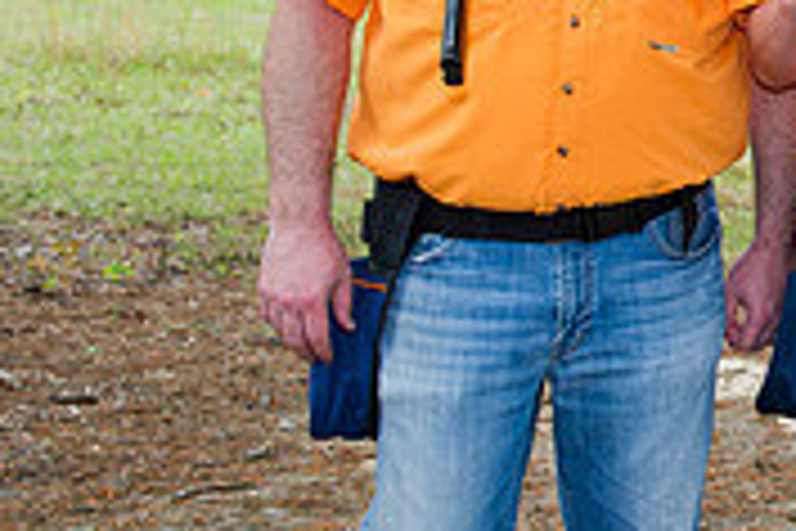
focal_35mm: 105
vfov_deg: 13.0
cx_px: 1192
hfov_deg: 17.5
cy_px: 184
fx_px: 2321
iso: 400
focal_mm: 32
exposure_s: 1/250
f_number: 7.1
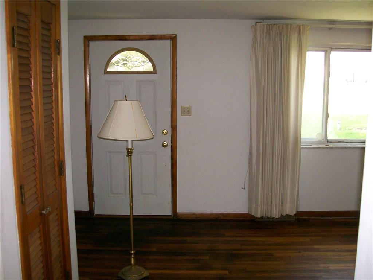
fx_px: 388
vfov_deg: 39.7
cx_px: 186
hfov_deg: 51.4
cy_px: 140
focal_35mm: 36
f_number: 2.7
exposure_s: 1/64
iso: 140
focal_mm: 6
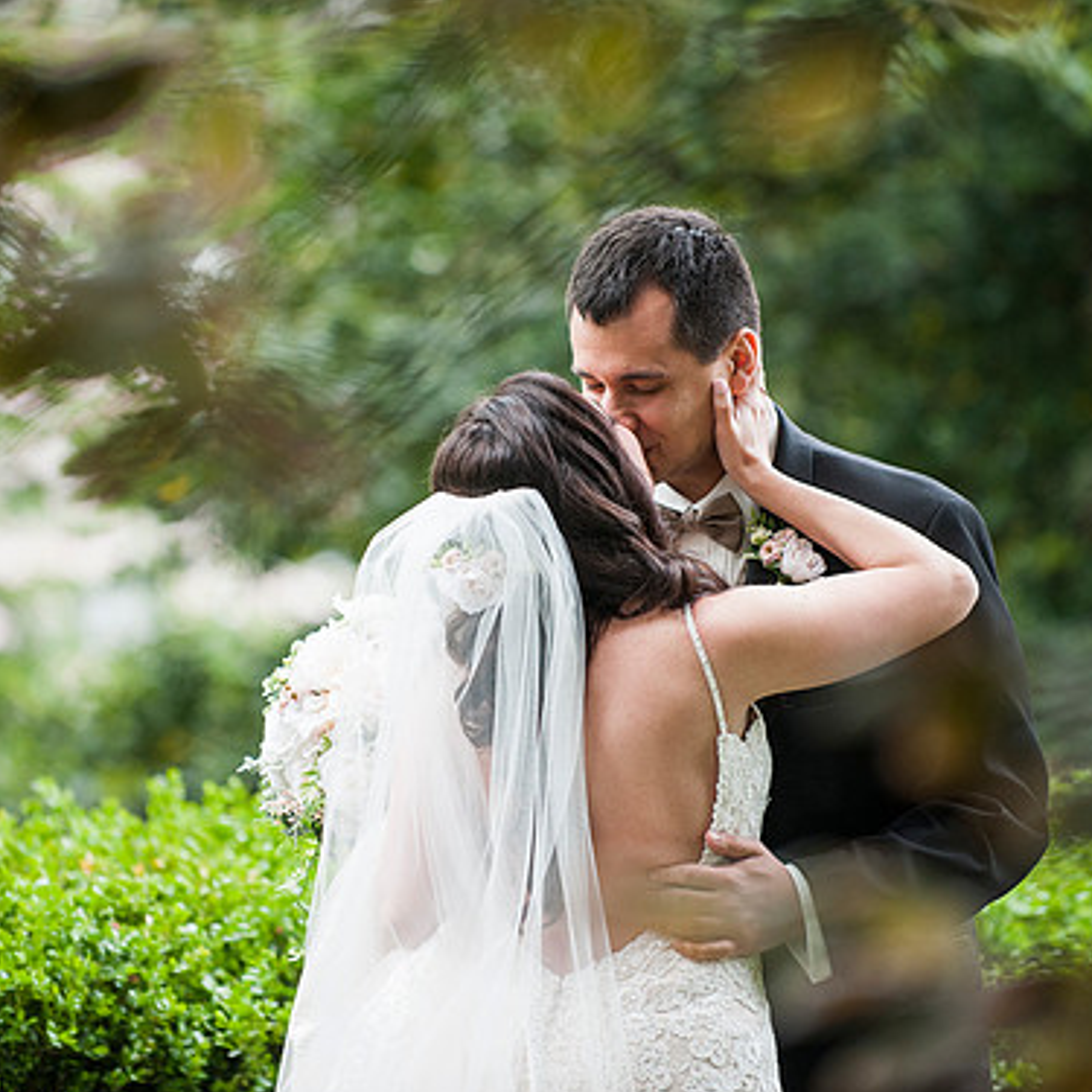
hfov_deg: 6.7
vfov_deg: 6.7
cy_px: 553
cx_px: 536
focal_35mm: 263
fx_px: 9387
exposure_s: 1/1000
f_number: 2.8
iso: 800
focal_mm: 200
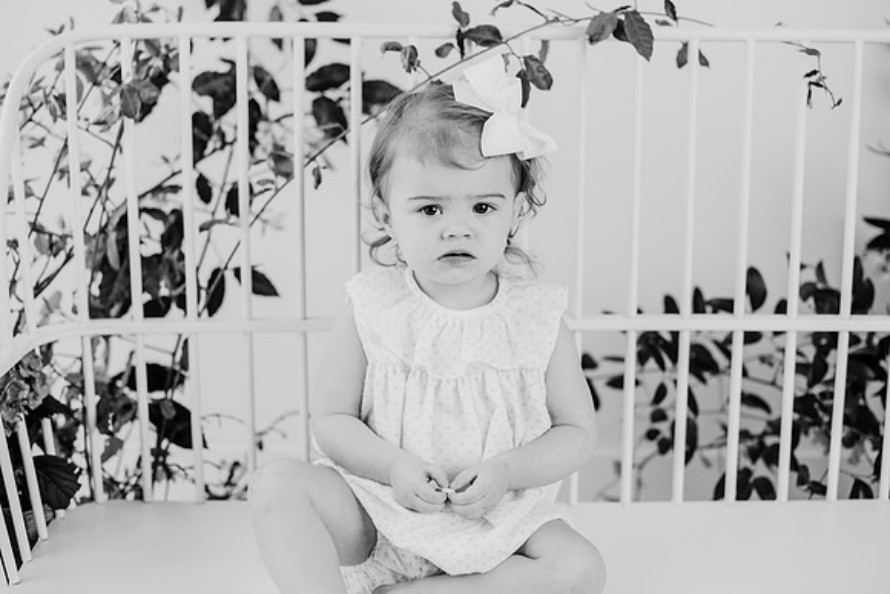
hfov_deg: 38.3
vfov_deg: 26.1
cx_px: 451
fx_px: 1281
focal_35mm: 52
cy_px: 297
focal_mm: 50
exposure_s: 1/160
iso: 125
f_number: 2.8
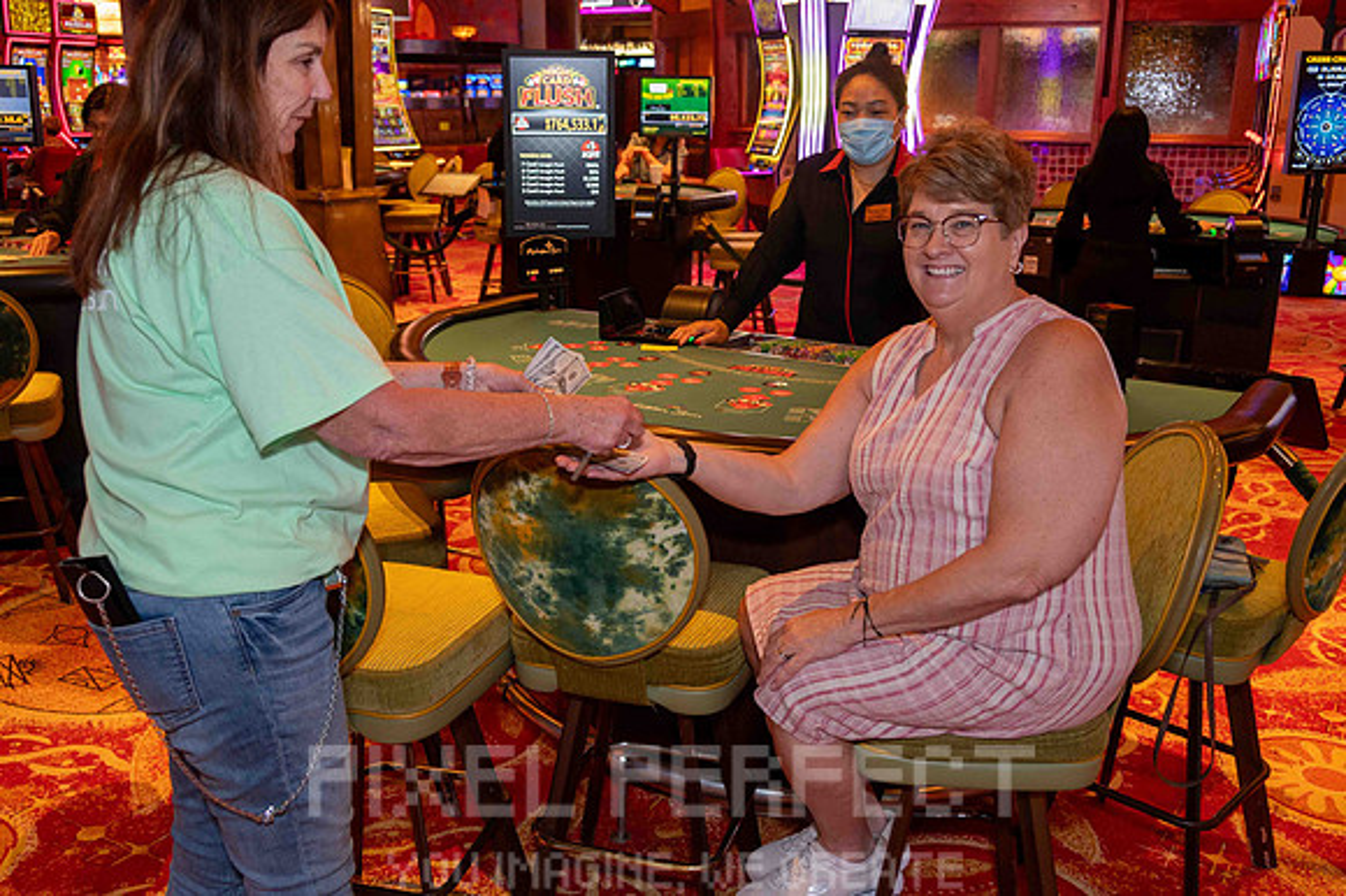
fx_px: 1270
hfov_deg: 55.8
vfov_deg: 38.8
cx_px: 673
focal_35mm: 34
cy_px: 448
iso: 2200
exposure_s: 1/60
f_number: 4.8
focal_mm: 32
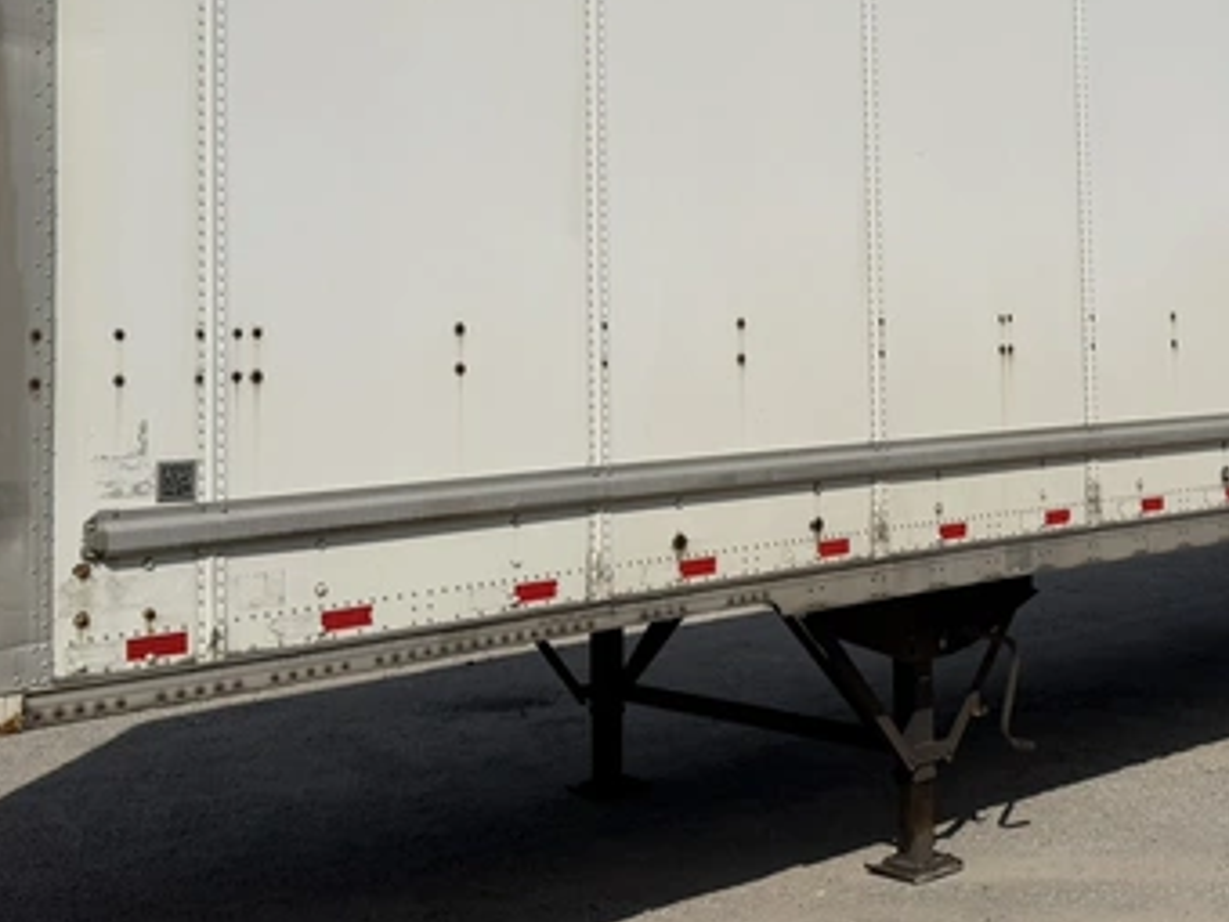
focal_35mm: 53
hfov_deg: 35.9
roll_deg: +1.6
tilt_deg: +3.4
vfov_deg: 27.0
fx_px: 1882
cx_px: 795
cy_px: 183
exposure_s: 1/17544
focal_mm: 6.76
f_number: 1.78
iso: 80
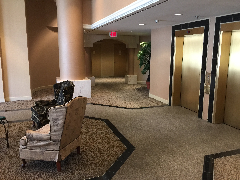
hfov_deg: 61.7
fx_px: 201
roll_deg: -1.1
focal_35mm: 29
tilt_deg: -9.6
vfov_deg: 48.2
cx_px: 120
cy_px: 90
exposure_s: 1/15
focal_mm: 4.15
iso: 80
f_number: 2.2
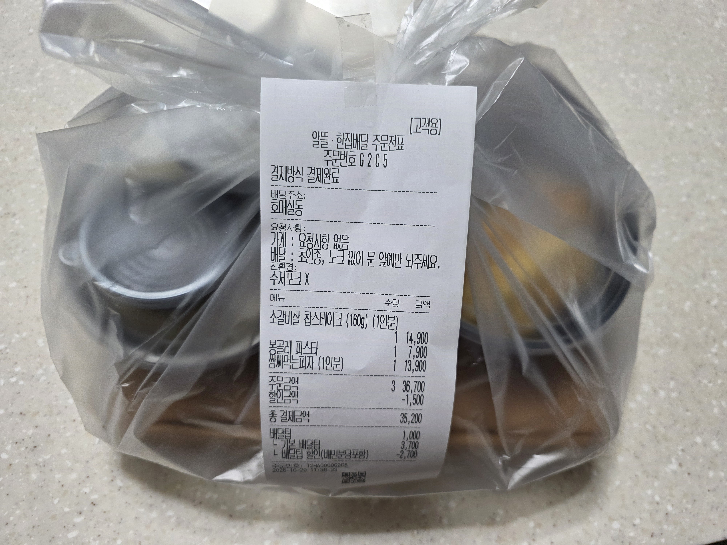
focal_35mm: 23
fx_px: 483
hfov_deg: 73.9
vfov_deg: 58.9
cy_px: 272
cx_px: 364
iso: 200
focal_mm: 6.3
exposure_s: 1/120
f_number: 1.7
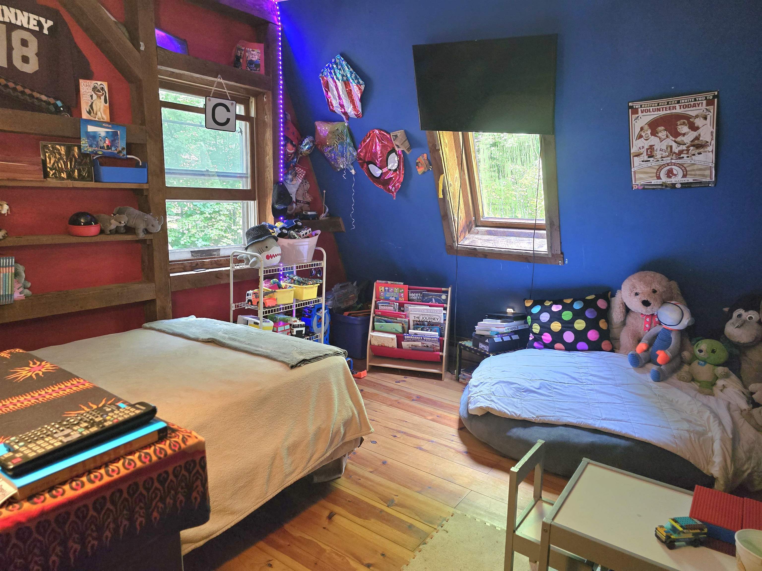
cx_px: 381
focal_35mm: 23
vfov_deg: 58.9
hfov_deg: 73.9
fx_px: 506
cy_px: 286
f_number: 1.7
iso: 1000
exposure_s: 1/120
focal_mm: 6.3
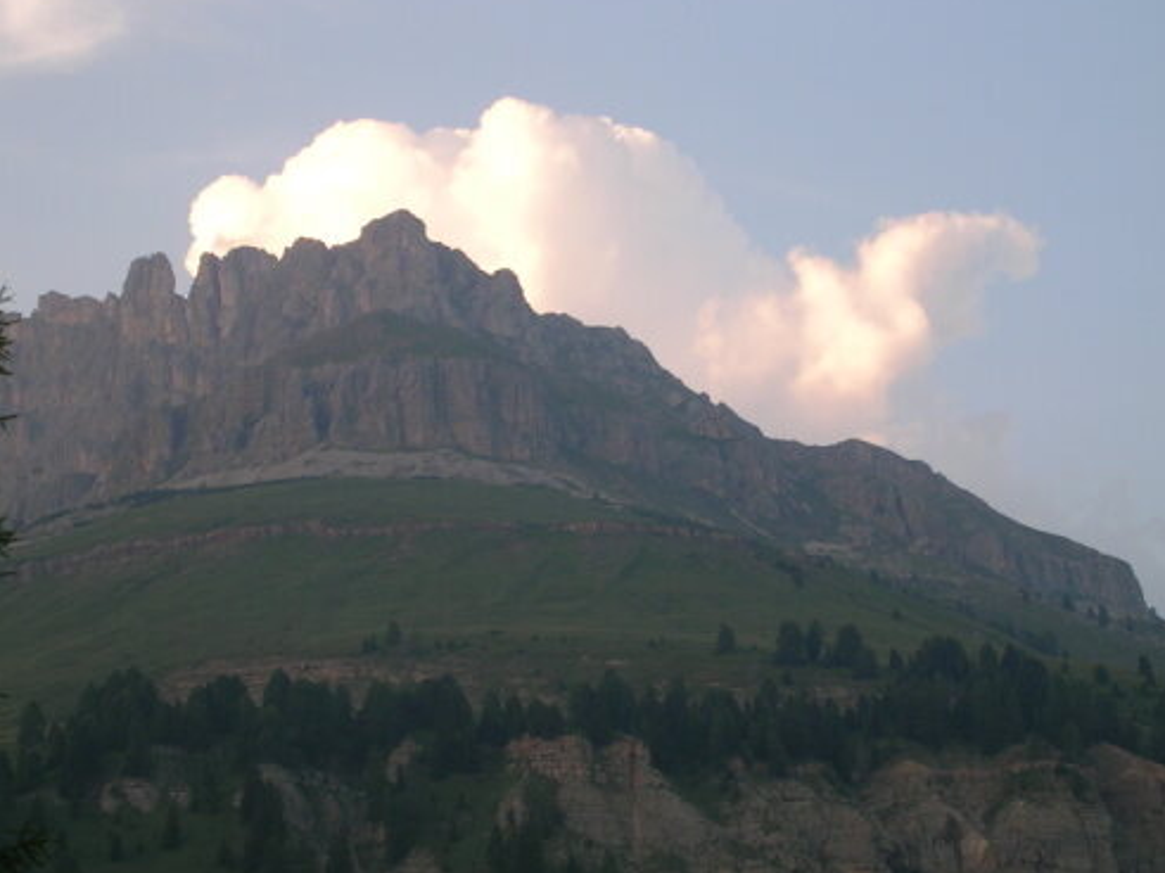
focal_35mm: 114
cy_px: 422
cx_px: 554
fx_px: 3836
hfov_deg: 17.3
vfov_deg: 13.0
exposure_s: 1/49
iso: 50
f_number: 4.9
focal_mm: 16.2
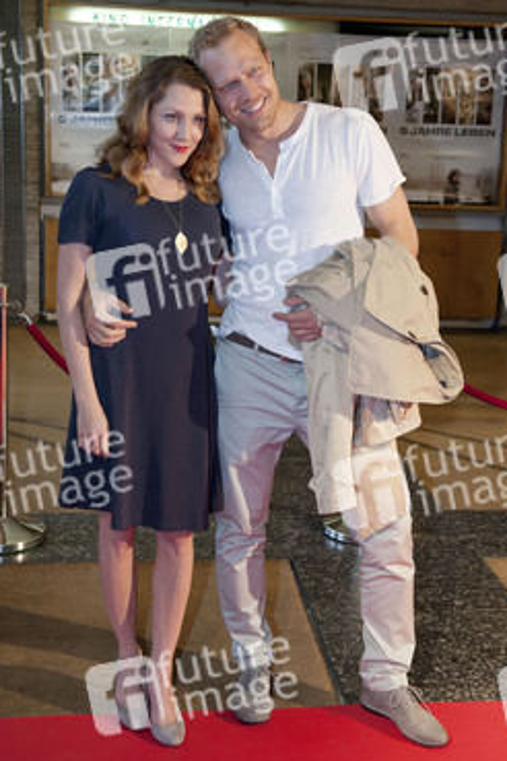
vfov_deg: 38.2
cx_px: 252
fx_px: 1098
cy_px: 377
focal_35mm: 52
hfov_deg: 26.0
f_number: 5
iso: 1600
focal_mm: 48
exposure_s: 1/100
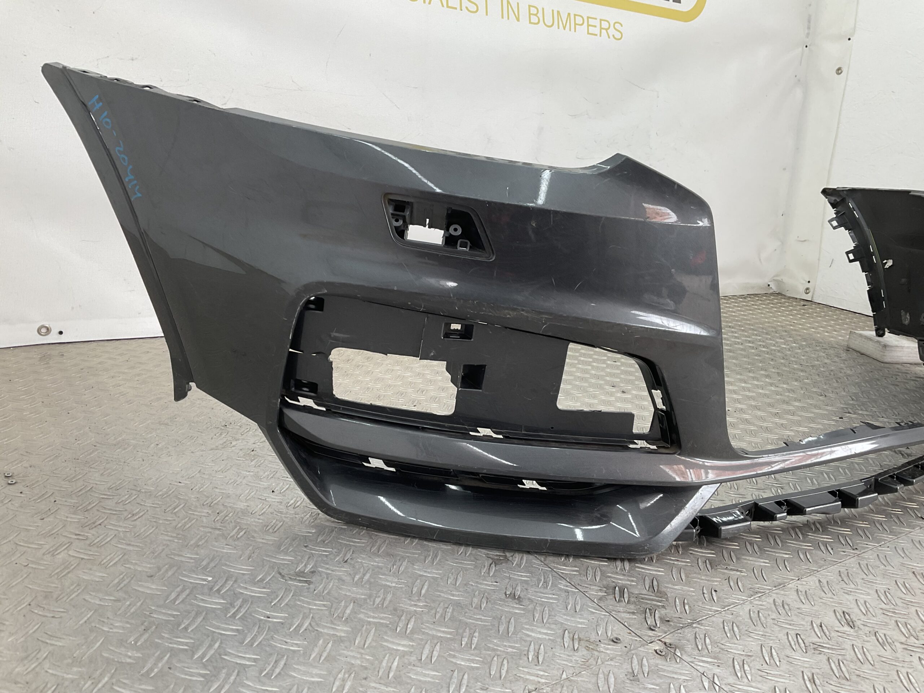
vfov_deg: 48.2
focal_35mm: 29
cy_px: 346
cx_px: 462
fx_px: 774
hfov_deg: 61.7
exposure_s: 1/120
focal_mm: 3
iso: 25
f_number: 1.8
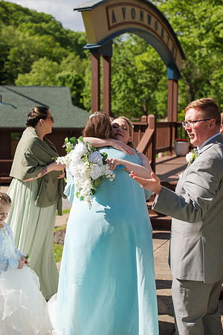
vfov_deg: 39.6
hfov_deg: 27.0
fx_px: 465
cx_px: 112
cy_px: 168
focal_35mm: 50
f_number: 3.5
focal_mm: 50
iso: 100
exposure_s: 1/1250
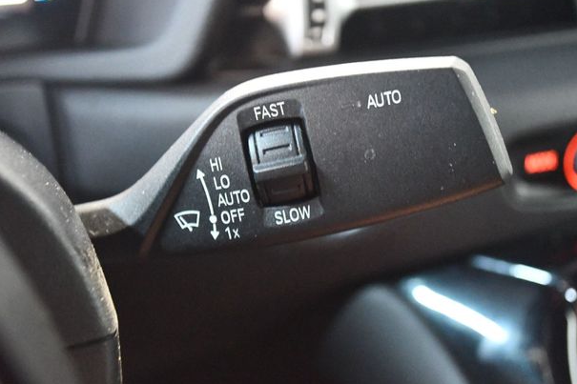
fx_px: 881
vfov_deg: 24.6
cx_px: 303
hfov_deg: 36.2
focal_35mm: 55
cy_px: 193
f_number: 5
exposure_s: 1/13
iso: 12800
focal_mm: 35
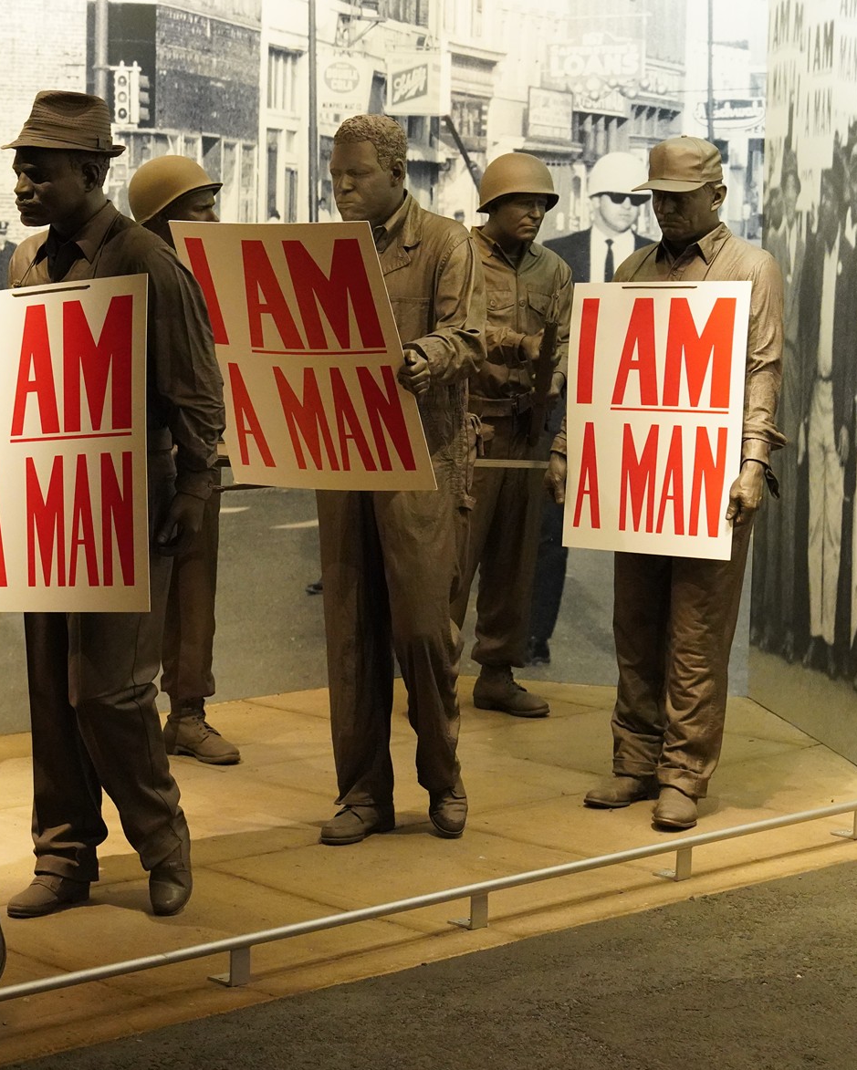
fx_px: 2282
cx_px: 233
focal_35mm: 72
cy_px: 543
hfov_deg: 21.1
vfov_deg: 26.4
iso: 8000
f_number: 6.3
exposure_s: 1/80
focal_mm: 45
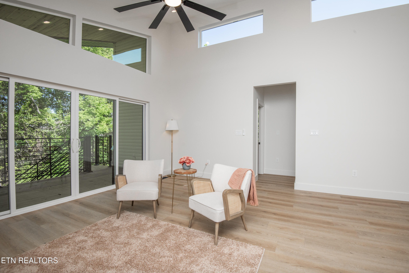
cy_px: 136
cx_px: 204
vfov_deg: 73.7
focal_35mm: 16
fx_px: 182
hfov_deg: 96.7
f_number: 9
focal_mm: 16
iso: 400
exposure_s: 1/250
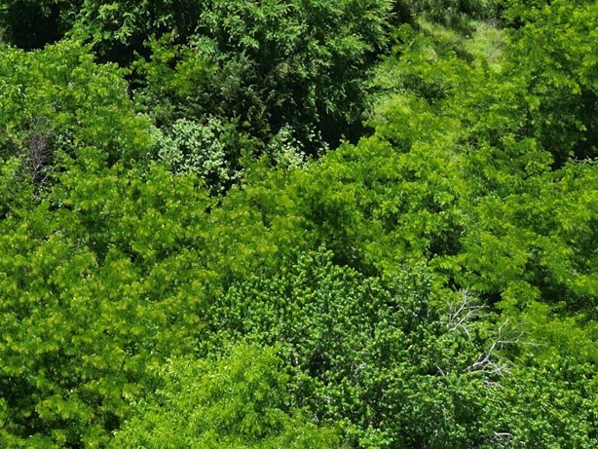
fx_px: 1296
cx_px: -103
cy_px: -55
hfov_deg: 23.9
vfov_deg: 18.8
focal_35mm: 75
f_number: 1.7
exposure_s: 1/1250
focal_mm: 6.72
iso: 120
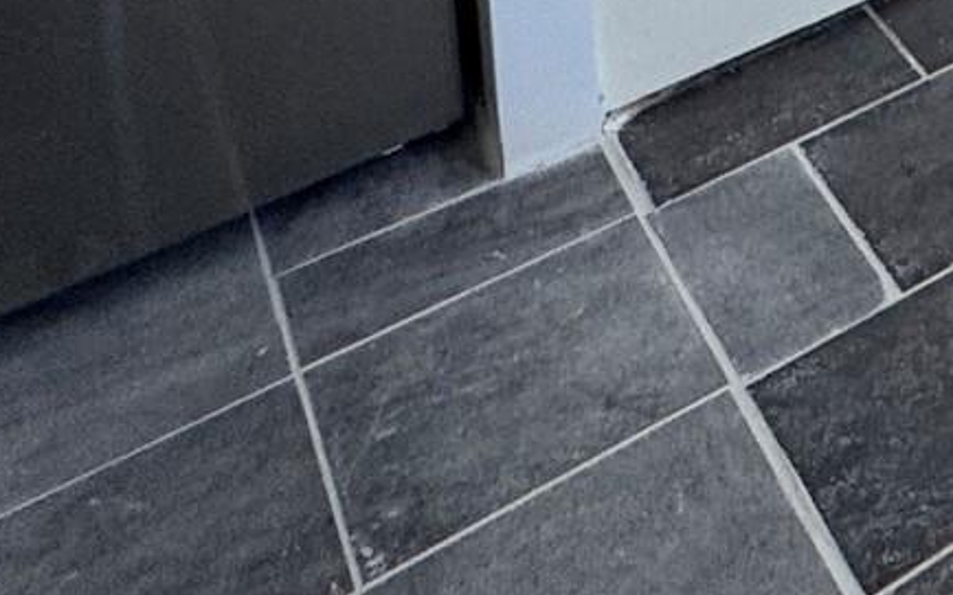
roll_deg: -1.0
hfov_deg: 21.2
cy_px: -929
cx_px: 1656
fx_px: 1818
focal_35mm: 70
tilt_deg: -8.8
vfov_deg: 12.9
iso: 80
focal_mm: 2.22
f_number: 2.2
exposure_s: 1/99
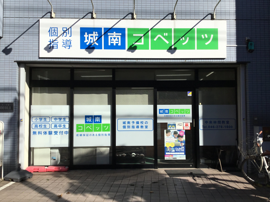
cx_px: 135
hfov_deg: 58.4
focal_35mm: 31
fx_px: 242
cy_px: 101
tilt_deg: +2.5
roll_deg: +0.1
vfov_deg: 45.4
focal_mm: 3.3
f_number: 2.4
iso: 25
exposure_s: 1/2398
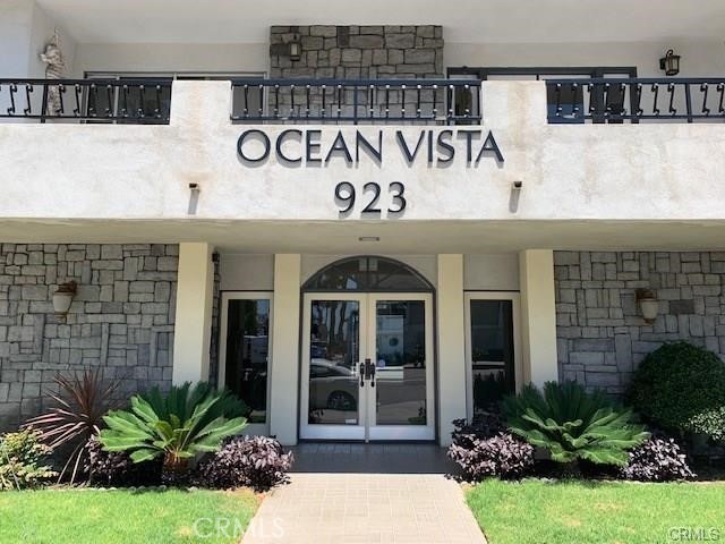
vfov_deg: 53.1
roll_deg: -0.1
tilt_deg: +6.6
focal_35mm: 26
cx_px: 362
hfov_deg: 67.3
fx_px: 545
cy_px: 272
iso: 25
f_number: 1.8
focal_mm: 4.25
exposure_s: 1/1689
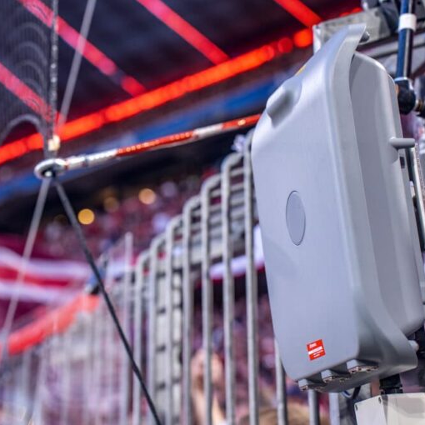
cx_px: 166
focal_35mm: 96
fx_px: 1333
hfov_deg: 18.1
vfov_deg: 18.1
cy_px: 212
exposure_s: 1/160
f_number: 4
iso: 1000
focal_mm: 75
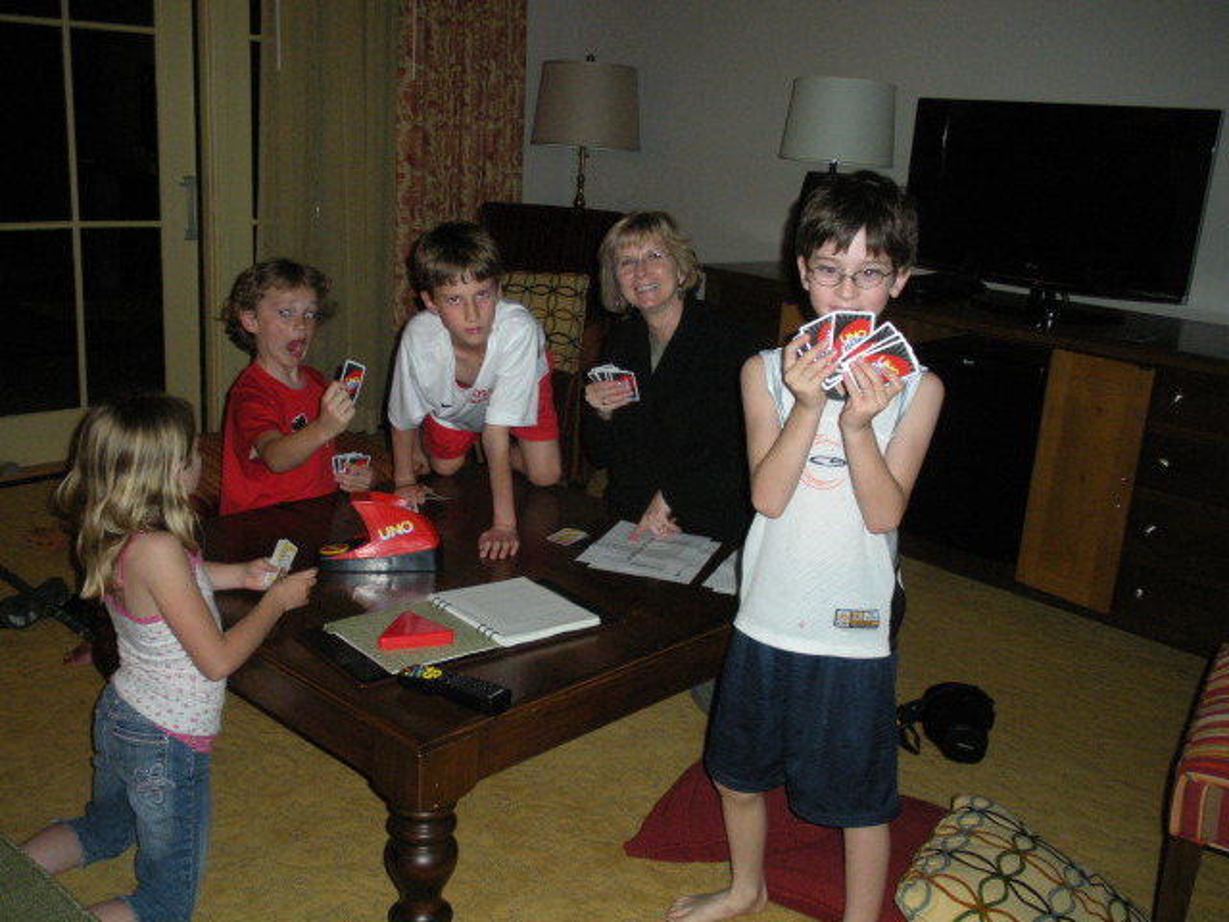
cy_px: 461
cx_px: 614
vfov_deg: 39.7
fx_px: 1278
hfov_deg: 51.4
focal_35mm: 36
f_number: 3.5
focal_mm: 6.3
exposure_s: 1/60
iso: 277
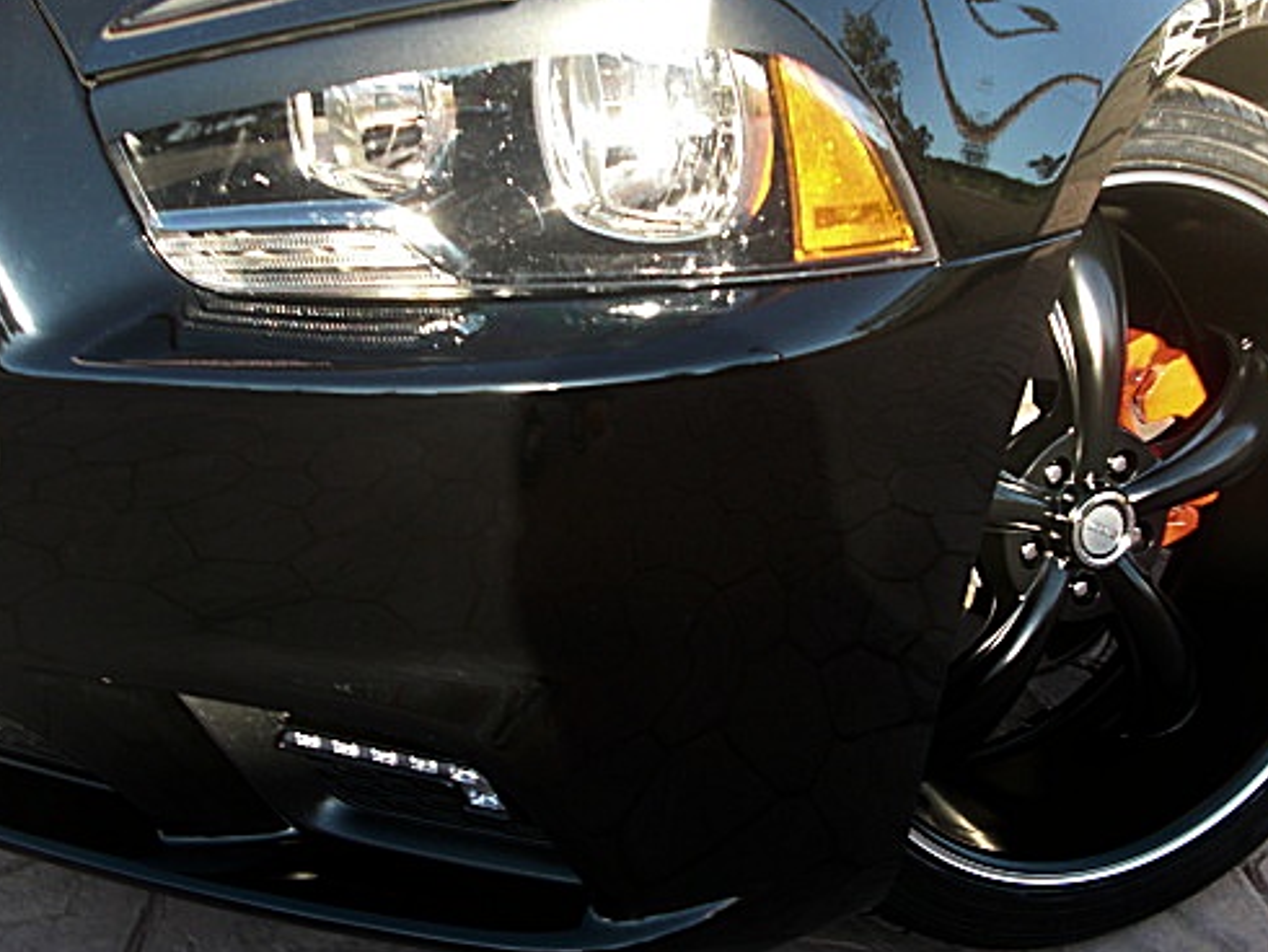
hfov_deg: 40.4
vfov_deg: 30.8
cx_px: 644
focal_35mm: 47
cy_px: 396
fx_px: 1722
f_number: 2.8
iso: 50
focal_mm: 6.3
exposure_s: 1/100
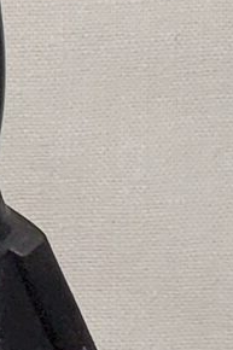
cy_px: -250
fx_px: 2323
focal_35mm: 239
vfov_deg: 8.3
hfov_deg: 4.8
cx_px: -903
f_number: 2.4
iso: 160
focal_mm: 4.3
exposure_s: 1/100
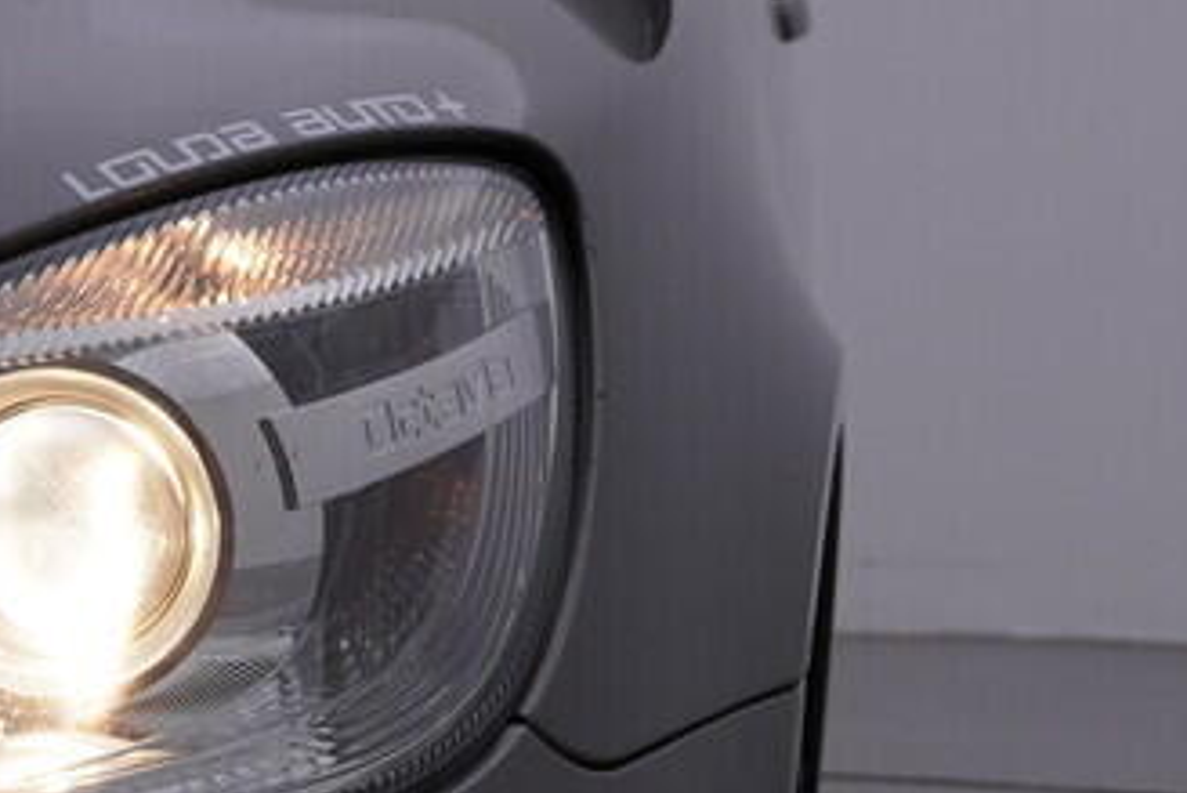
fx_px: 5212
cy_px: 771
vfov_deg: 8.7
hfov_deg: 13.0
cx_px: 887
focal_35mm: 158
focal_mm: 24
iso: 125
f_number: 5.6
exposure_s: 1/160
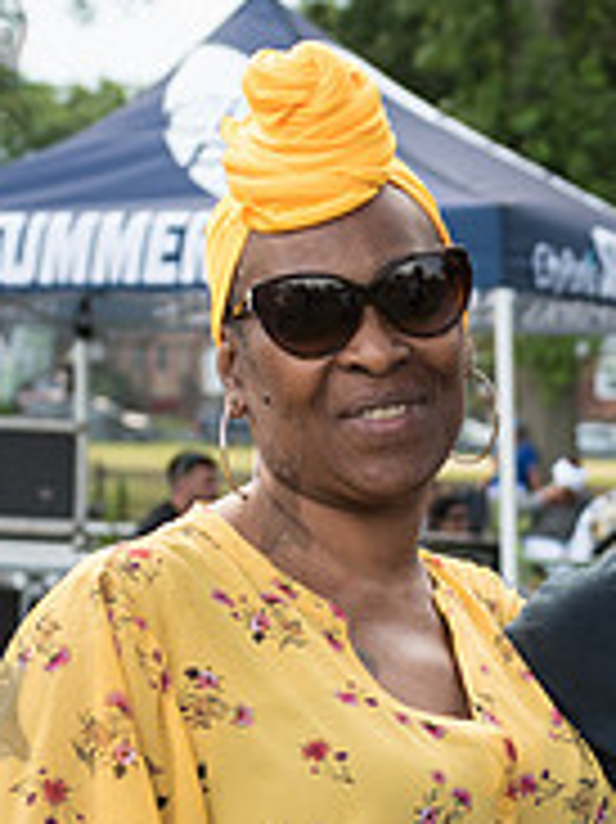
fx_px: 3278
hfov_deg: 10.4
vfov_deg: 14.2
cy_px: 704
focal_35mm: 138
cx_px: 863
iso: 250
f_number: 4
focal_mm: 38
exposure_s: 1/250
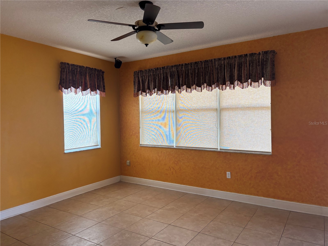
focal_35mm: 26
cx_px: 164
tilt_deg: -1.0
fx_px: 246
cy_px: 123
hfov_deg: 67.3
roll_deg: +0.8
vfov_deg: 53.1
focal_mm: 5.96
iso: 125
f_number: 1.6
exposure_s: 1/121
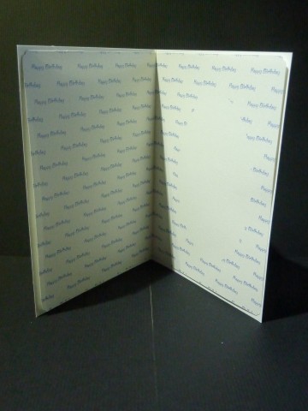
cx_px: 154
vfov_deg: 50.1
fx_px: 439
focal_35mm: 37
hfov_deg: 38.7
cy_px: 206
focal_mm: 6.1
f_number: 3.6
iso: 800
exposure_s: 1/40
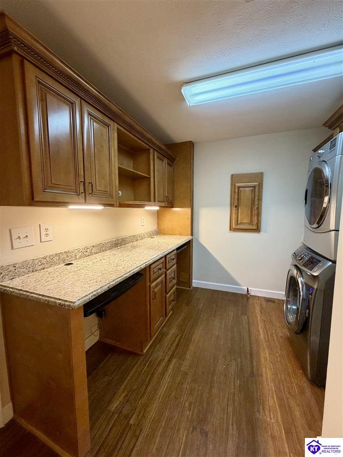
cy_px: 228
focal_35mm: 14
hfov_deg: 85.7
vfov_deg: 102.1
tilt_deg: -6.0
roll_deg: +0.2
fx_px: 185
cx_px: 172
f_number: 2.2
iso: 200
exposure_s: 1/60
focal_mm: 2.22
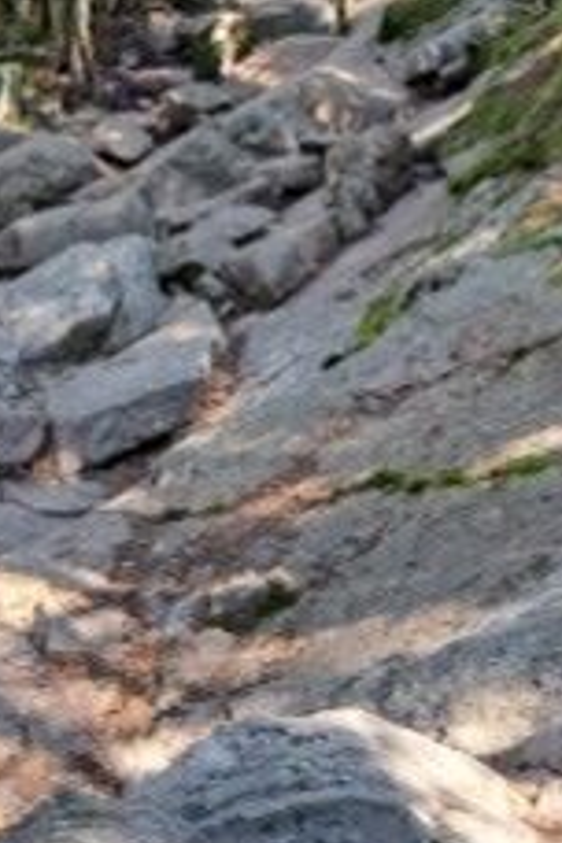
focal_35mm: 63
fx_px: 1475
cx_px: 181
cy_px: 205
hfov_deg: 21.5
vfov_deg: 31.3
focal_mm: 5.23
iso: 50
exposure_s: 1/120
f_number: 1.8
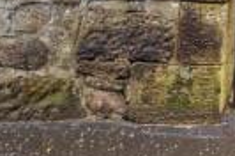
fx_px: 280
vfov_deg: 22.2
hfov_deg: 30.9
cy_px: -107
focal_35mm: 43
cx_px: 330
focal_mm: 12
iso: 800
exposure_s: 1/5
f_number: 5.6
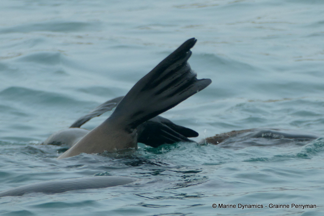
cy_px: 108
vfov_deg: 2.7
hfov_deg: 4.1
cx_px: 162
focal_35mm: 509
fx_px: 4581
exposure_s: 1/125
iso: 200
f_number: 4
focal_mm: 146
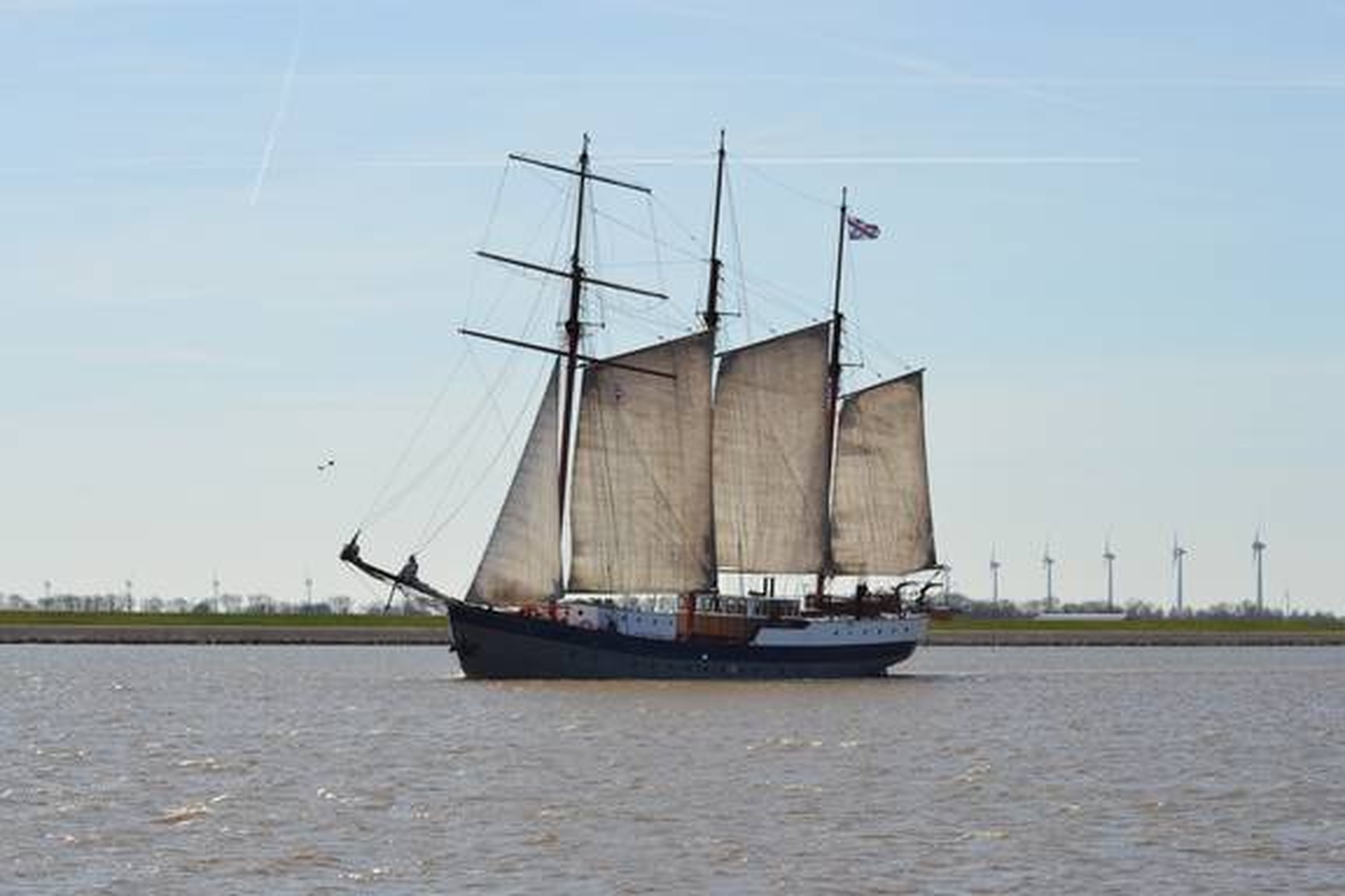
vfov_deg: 13.0
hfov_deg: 19.5
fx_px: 3923
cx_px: 672
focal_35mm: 105
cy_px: 448
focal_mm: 70
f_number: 6.3
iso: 100
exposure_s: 1/640
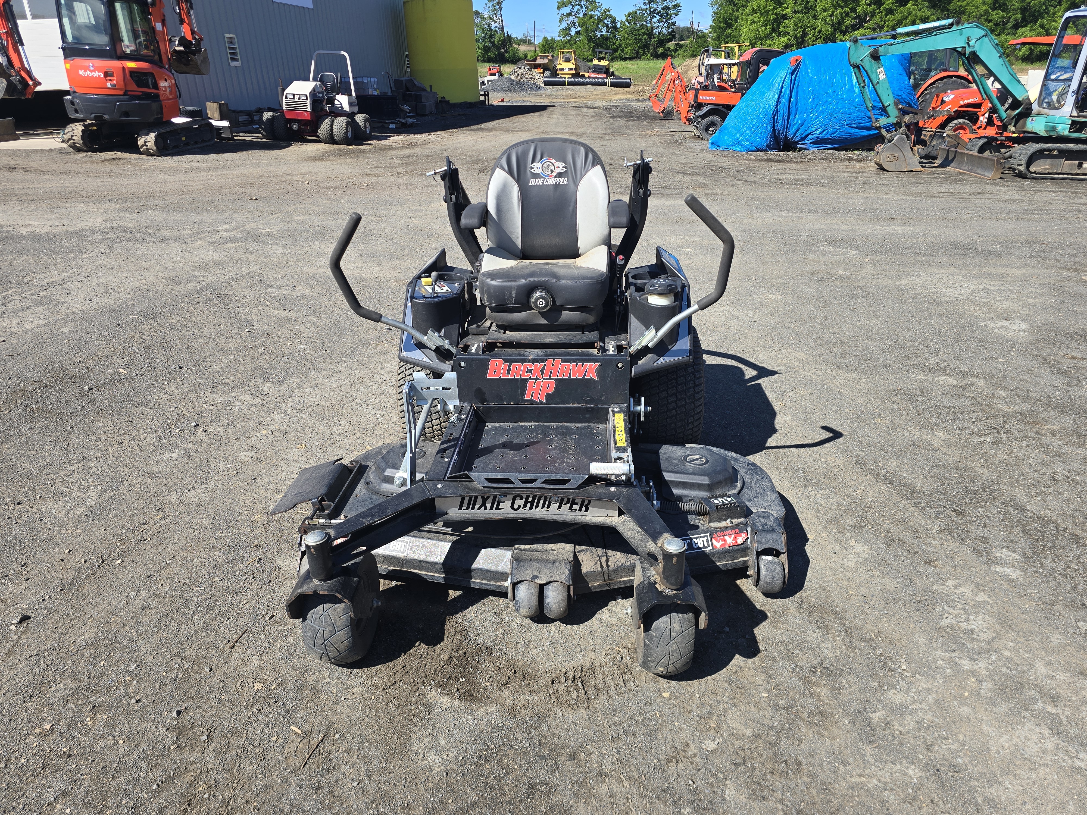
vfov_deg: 58.9
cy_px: 408
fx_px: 722
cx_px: 544
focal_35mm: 23
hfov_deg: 73.9
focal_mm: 6.3
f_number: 1.7
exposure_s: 1/624
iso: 12
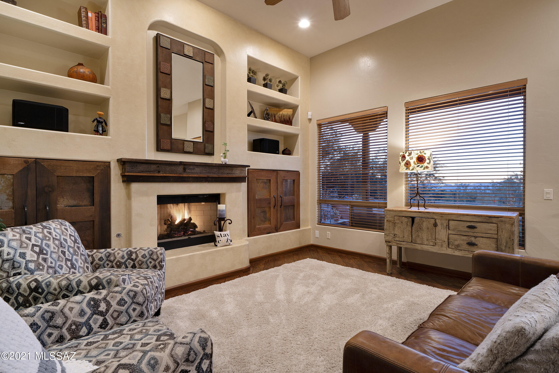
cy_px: 186
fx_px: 264
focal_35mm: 17
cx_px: 280
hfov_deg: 93.3
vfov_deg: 70.4
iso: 100
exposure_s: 2.5
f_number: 11
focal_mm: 17
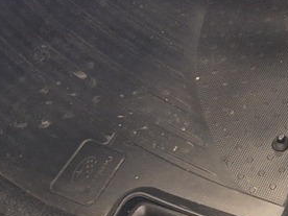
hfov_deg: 15.1
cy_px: -200
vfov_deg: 11.3
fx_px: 998
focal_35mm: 120
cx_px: 442
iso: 320
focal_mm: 5.54
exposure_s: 1/20
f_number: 1.8
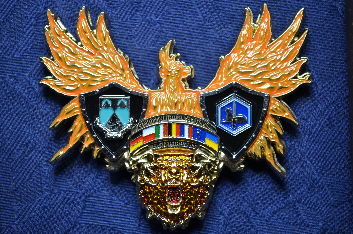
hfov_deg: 24.7
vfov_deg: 16.5
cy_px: 117
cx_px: 176
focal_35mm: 82
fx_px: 807
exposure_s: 1/5
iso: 160
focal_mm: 55
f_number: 8
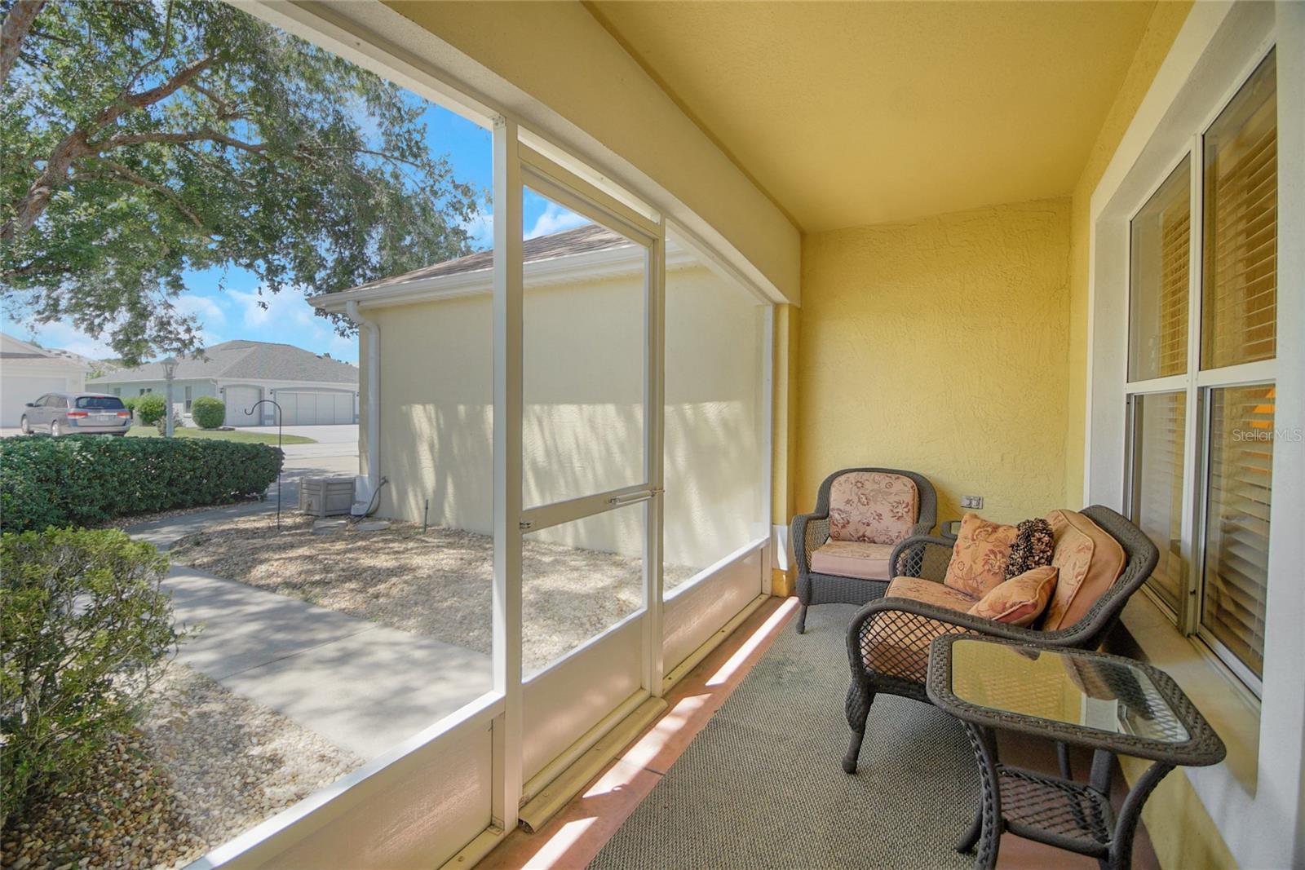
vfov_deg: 77.3
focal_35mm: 15
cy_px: 435
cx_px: 652
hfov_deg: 100.4
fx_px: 544
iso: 200
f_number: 4.5
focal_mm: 10
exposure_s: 1/1600
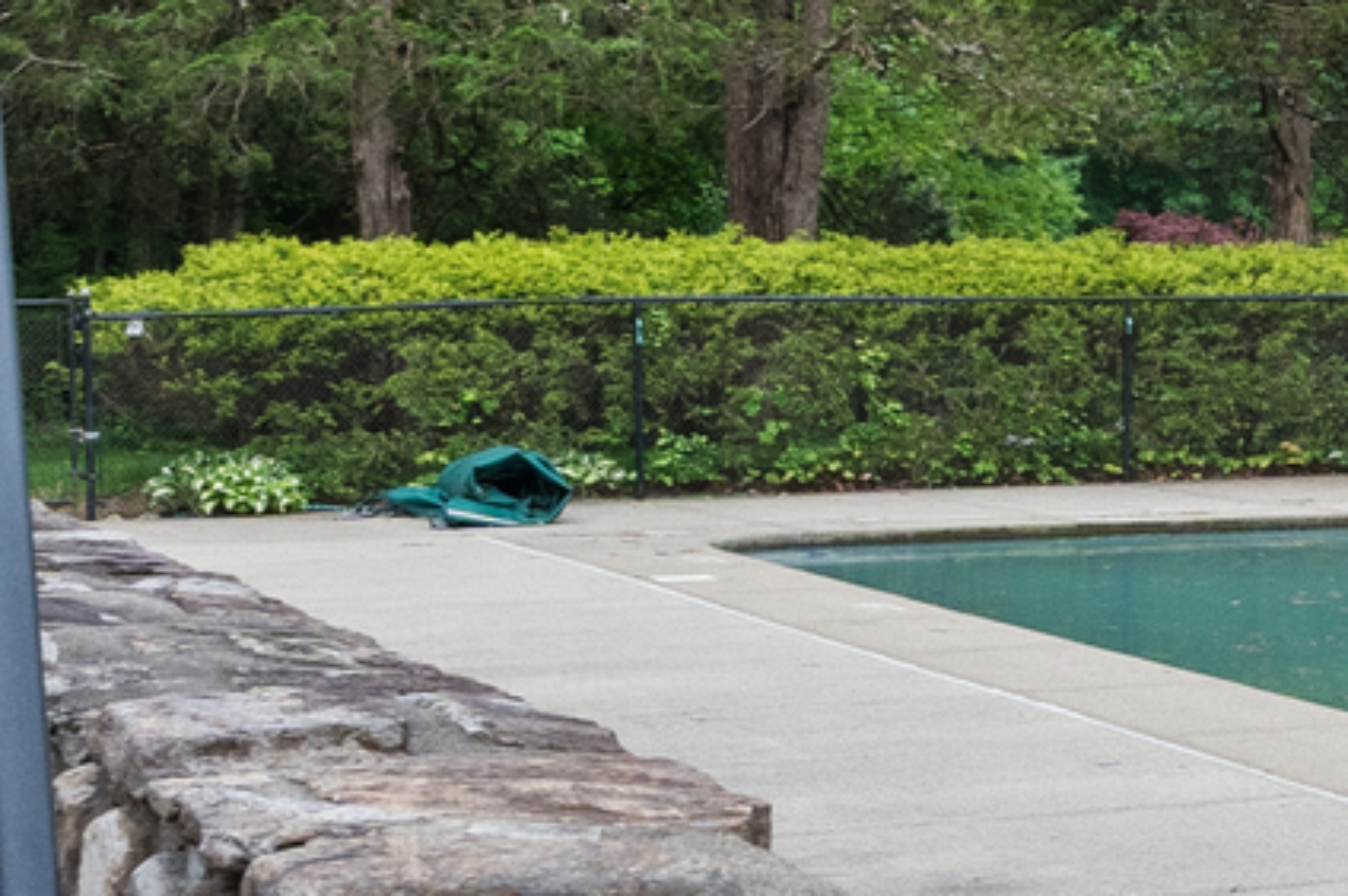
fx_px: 4340
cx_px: 2028
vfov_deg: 11.8
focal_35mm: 116
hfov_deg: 16.1
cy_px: 435
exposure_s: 1/10
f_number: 8
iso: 800
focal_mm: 16
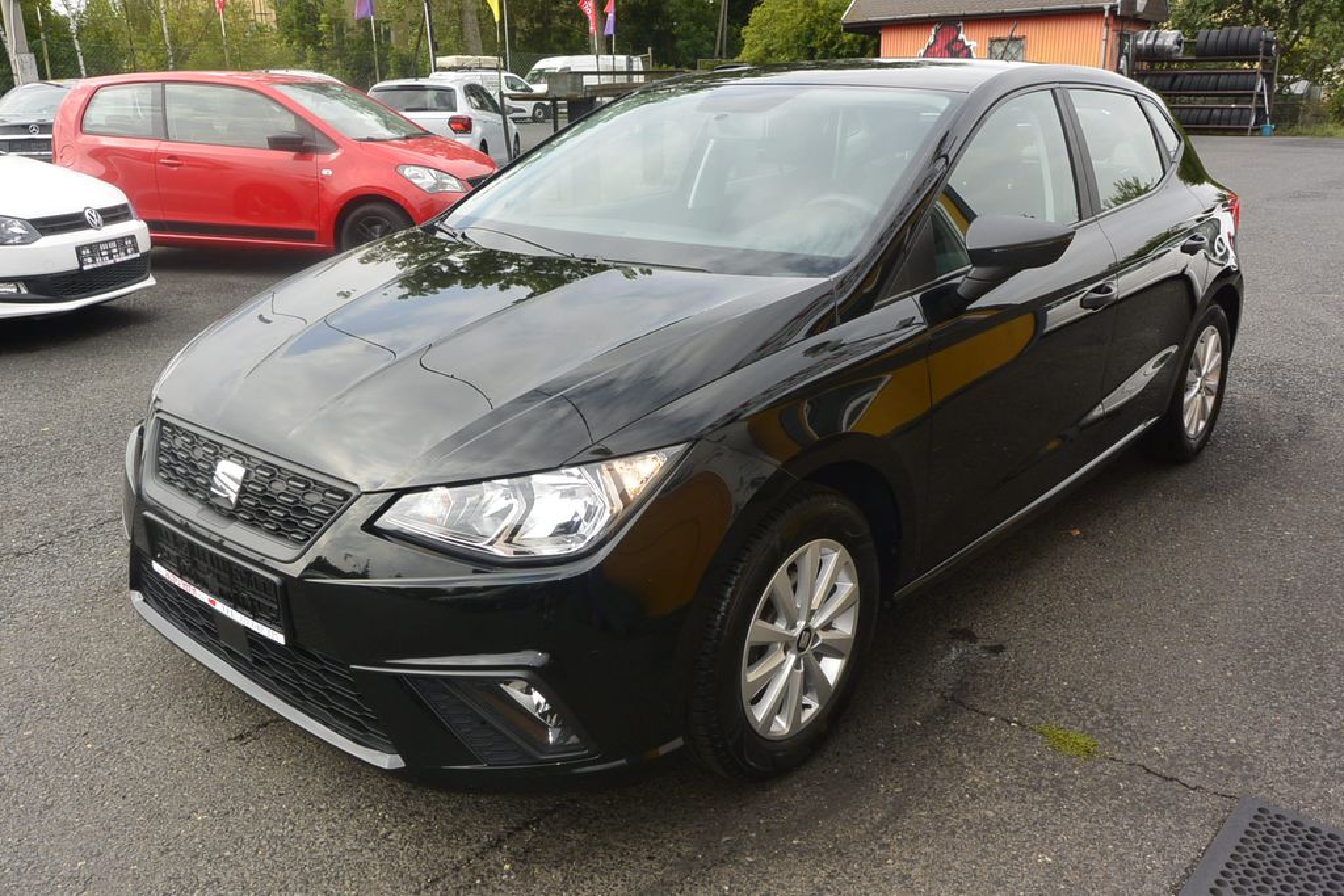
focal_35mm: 29
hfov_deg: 63.7
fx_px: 1083
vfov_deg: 45.0
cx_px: 672
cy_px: 448
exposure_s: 1/250
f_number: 6.3
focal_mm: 11
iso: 160
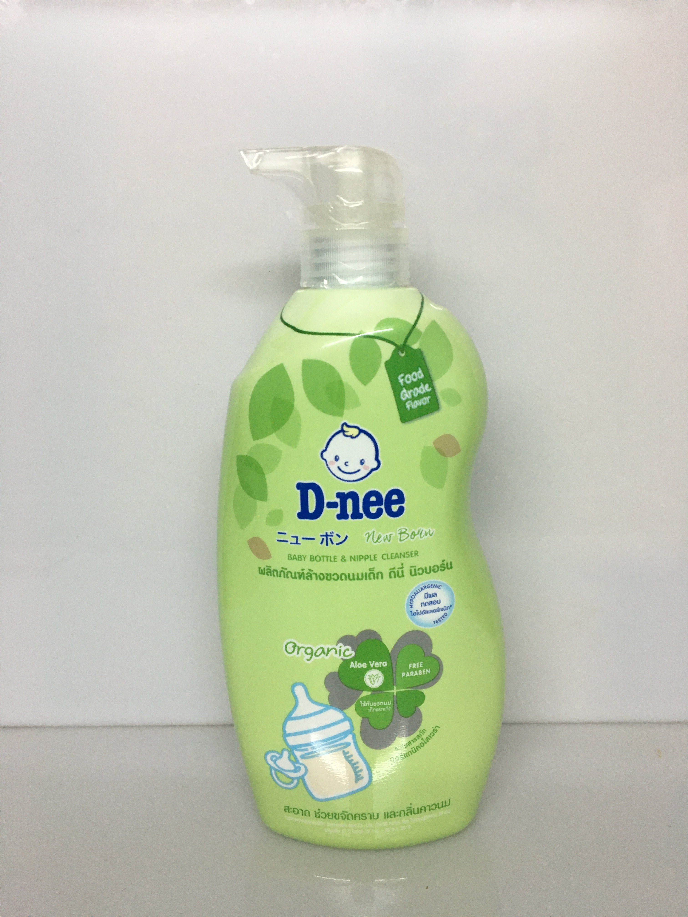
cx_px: 344
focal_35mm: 29
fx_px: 769
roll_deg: -0.9
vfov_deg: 61.7
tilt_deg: -13.5
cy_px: 458
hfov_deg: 48.2
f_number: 2.2
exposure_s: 1/33
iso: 50
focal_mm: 4.15
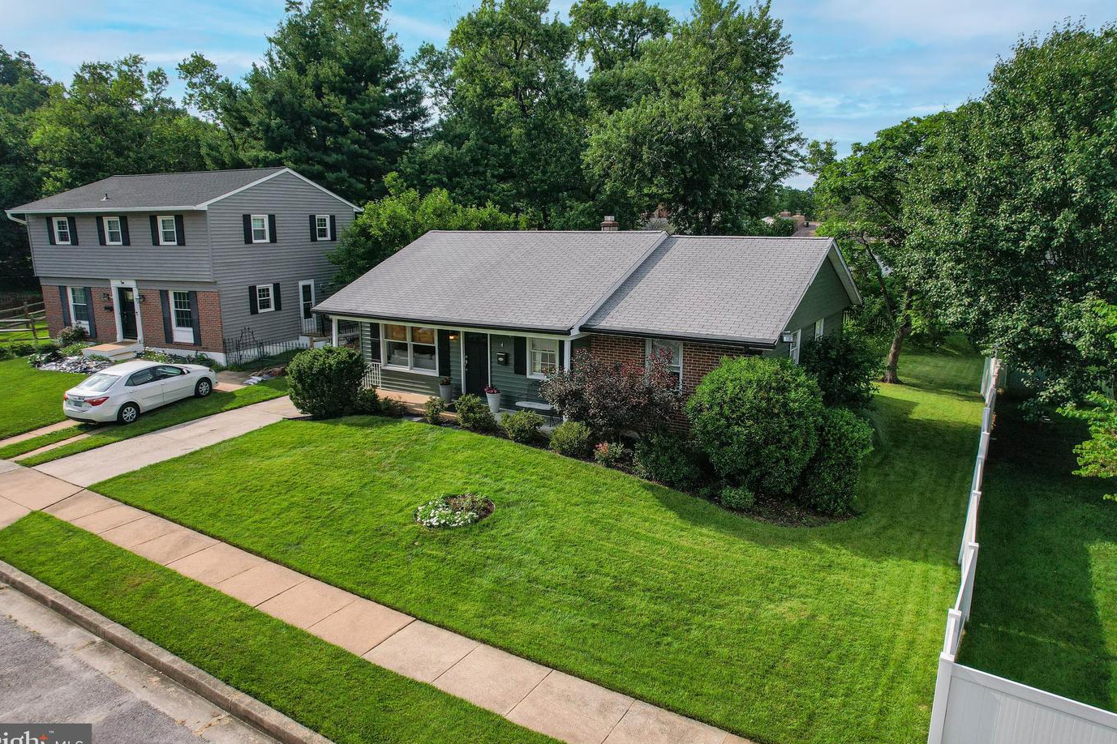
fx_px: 714
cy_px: 376
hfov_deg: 76.1
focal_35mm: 23
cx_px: 549
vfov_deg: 55.1
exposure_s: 1/640
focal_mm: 8.38
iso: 100
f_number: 2.8
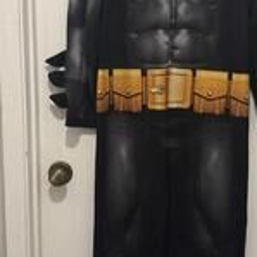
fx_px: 454
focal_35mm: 54
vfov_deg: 31.6
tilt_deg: -8.2
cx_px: 164
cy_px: 107
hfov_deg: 31.5
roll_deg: +0.1
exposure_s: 1/60
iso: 250
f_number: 1.78
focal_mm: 6.76
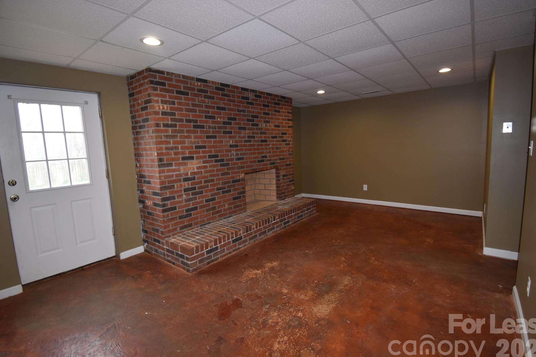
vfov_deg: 73.7
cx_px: 270
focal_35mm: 16
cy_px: 178
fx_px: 238
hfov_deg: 96.7
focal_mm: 10
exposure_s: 1/100
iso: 800
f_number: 5
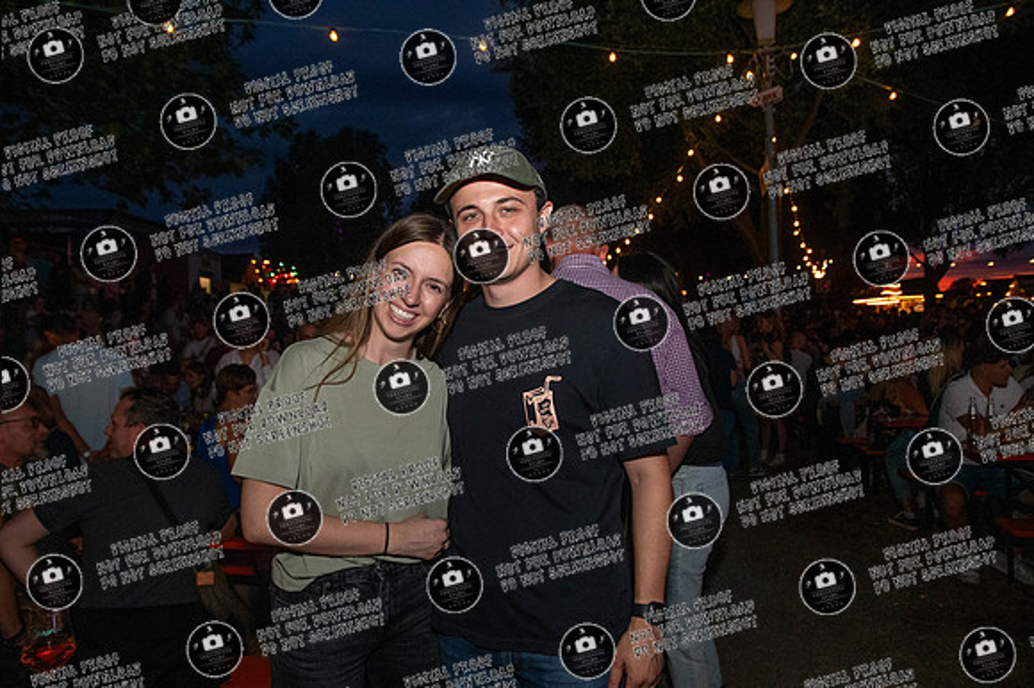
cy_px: 344
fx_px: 718
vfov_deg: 51.2
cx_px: 517
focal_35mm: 25
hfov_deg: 71.5
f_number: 4
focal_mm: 17
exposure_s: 1/640
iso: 2500
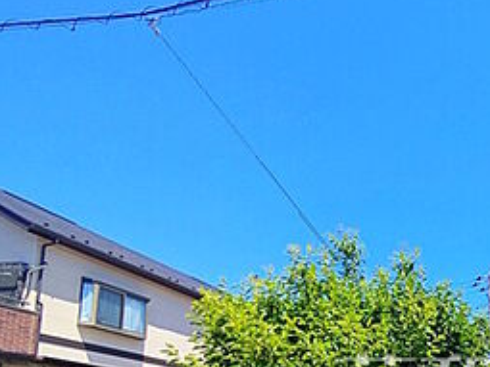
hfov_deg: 43.0
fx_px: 467
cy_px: 388
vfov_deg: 37.1
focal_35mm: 33
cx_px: 540
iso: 47
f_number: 2.2
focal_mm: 1.83
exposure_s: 1/1035
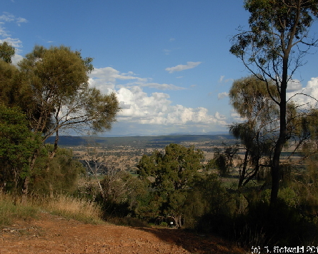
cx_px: 153
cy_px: 126
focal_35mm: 40
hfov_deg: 45.8
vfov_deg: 37.3
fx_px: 376
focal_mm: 6.3
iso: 79
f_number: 4.9
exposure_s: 1/790
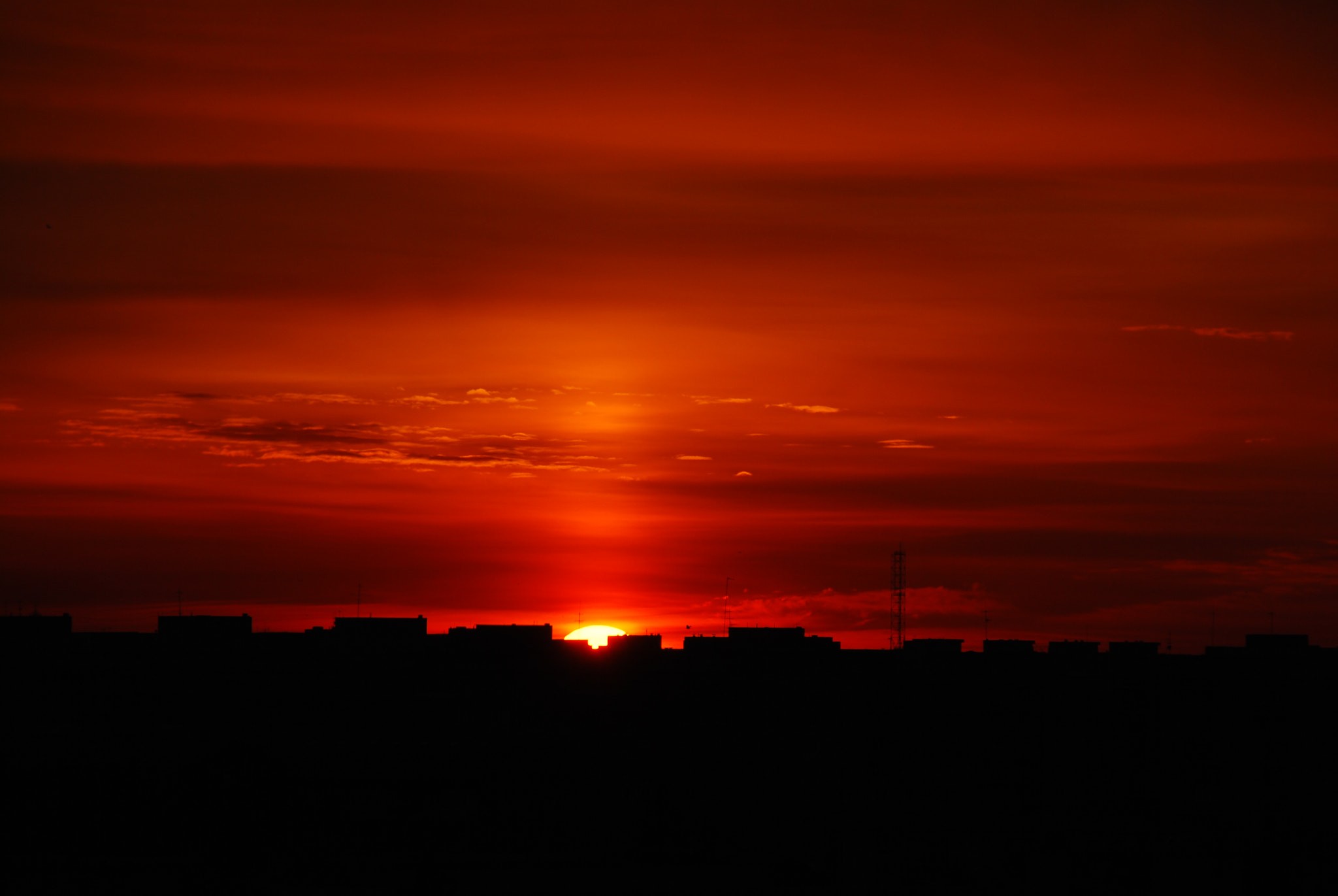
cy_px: 448
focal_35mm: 255
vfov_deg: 5.4
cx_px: 669
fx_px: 9489
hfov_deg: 8.1
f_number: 9
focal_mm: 170
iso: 100
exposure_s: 1/320
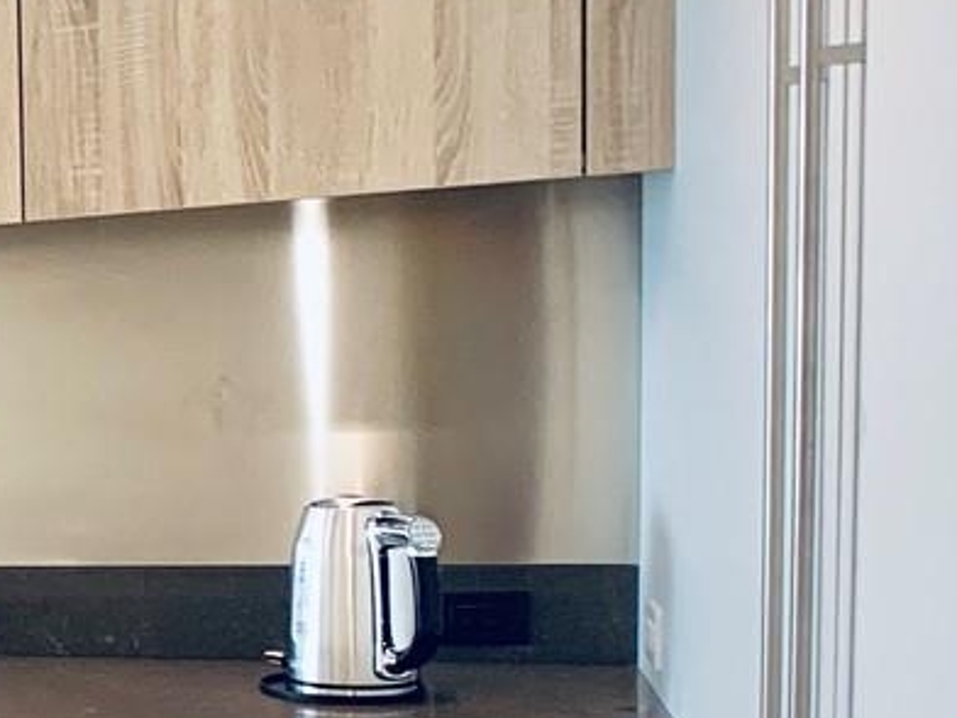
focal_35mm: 106
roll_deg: +2.8
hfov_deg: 16.2
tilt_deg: -5.5
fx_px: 2930
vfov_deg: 13.9
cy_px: 576
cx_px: -657
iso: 64
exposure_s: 1/120
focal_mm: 4.25
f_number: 1.8
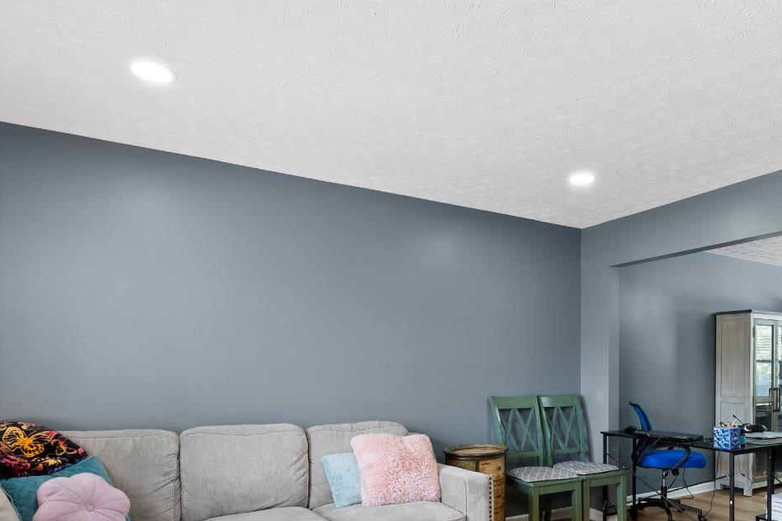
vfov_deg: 51.8
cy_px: 359
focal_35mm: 24
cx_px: 461
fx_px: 521
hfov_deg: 73.1
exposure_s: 1/4
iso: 400
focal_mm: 10
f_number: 7.1
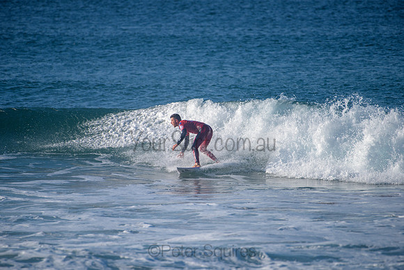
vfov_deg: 2.7
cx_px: 202
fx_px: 5807
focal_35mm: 517
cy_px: 135
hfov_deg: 4.0
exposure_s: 1/2000
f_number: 5.6
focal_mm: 500
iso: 250
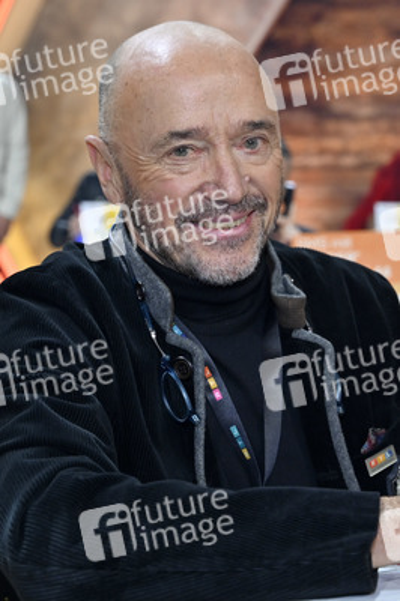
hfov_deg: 29.8
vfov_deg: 43.6
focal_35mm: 45
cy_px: 300
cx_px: 200
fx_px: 751
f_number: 4
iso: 1000
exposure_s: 1/200
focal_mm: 45
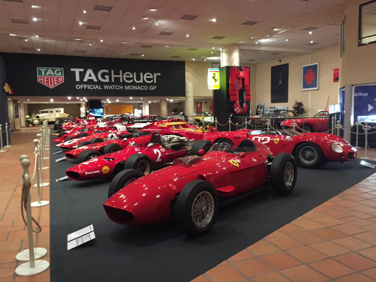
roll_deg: +0.5
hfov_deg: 61.7
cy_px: 141
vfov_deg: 48.2
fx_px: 315
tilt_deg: -5.5
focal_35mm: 29
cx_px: 188
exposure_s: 1/17
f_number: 2.2
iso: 320
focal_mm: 4.15
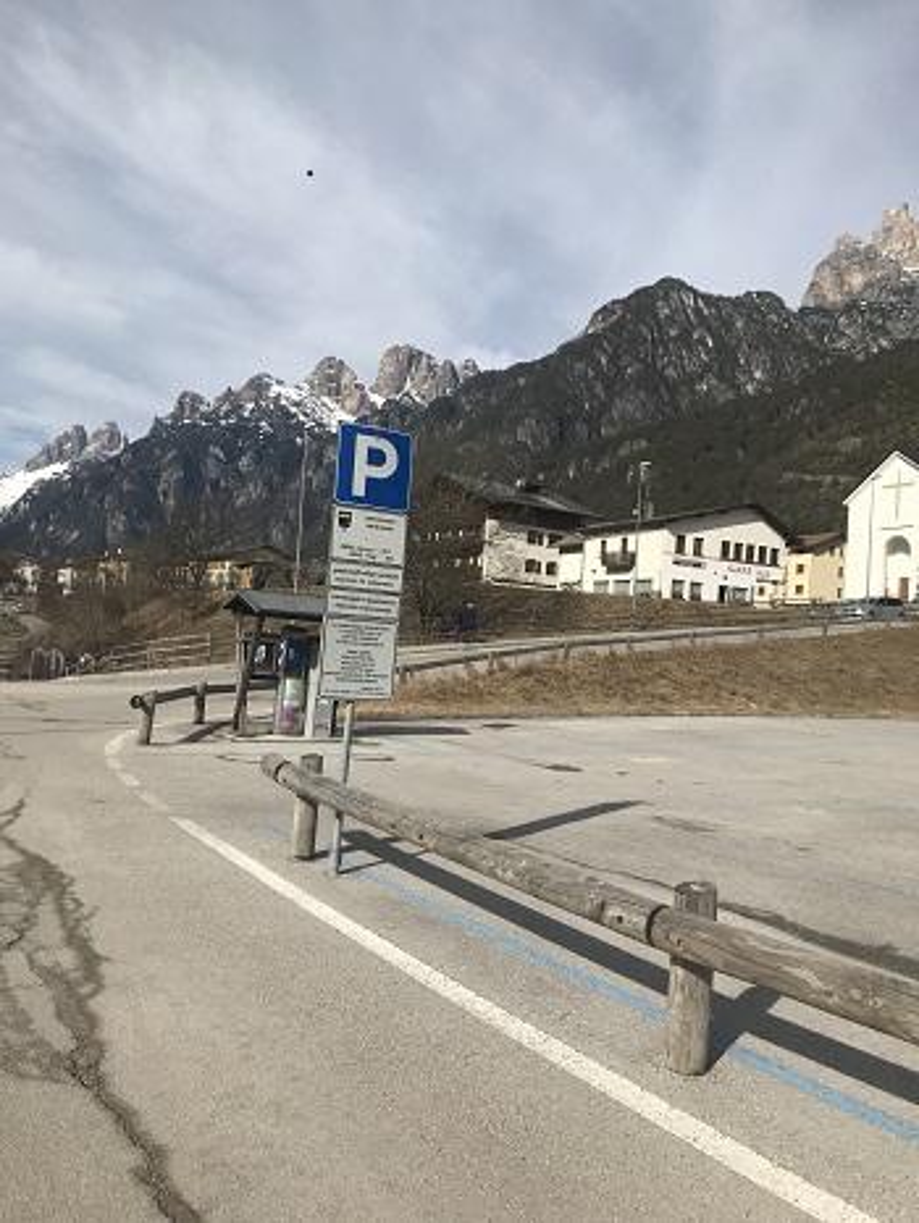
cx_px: 460
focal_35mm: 28
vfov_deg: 63.4
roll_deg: -4.5
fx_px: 990
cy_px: 612
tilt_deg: +2.5
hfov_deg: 49.8
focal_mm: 3.99
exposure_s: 1/4367
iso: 20
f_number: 1.8
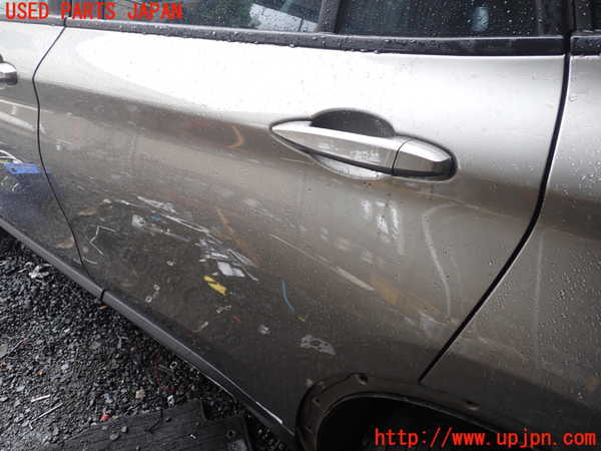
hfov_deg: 60.0
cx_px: 300
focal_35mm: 30
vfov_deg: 46.8
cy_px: 226
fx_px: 521
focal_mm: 5.4
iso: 125
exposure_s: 1/60
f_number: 2.3
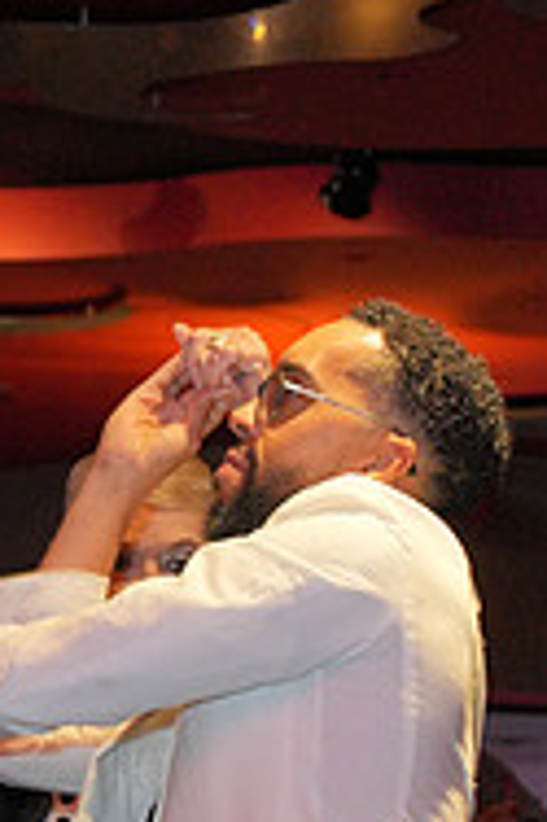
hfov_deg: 9.6
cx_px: 138
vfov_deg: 13.8
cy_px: 1132
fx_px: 3242
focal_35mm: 142
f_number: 4
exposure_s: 1/200
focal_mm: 46
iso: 4000
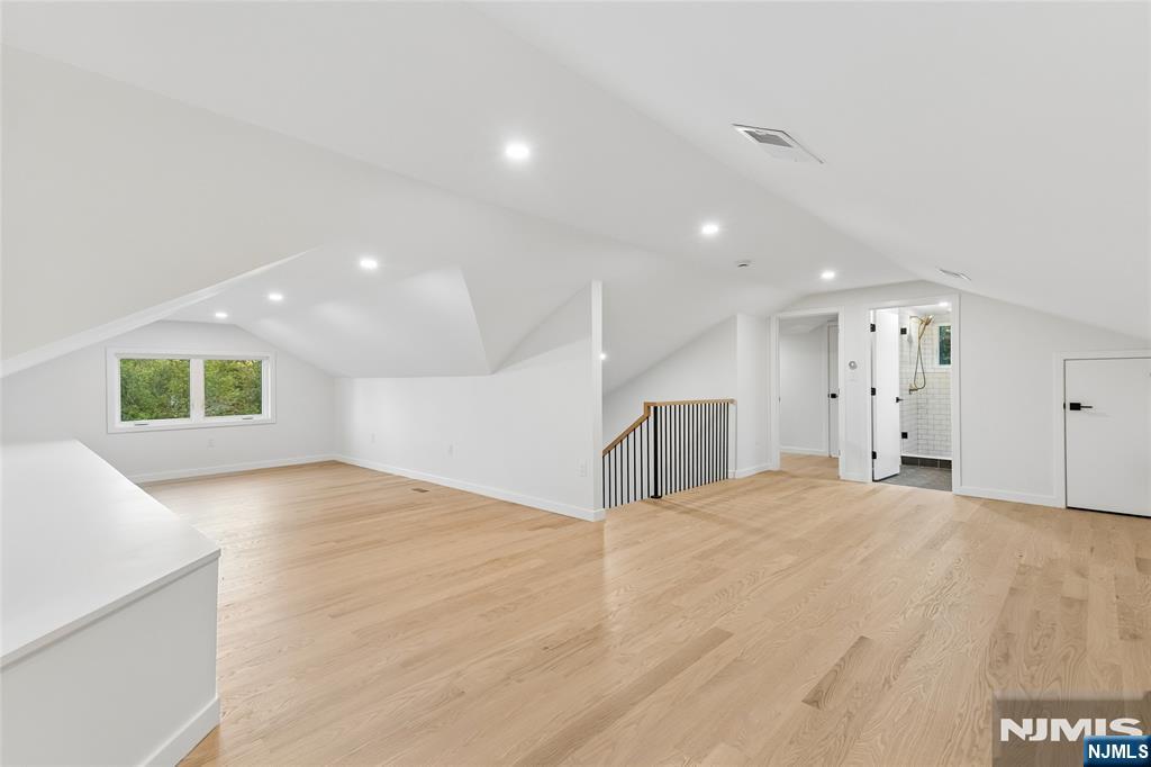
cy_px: 384
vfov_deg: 73.7
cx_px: 576
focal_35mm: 16
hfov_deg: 96.8
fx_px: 511
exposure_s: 1/50
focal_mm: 16
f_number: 8
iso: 1600
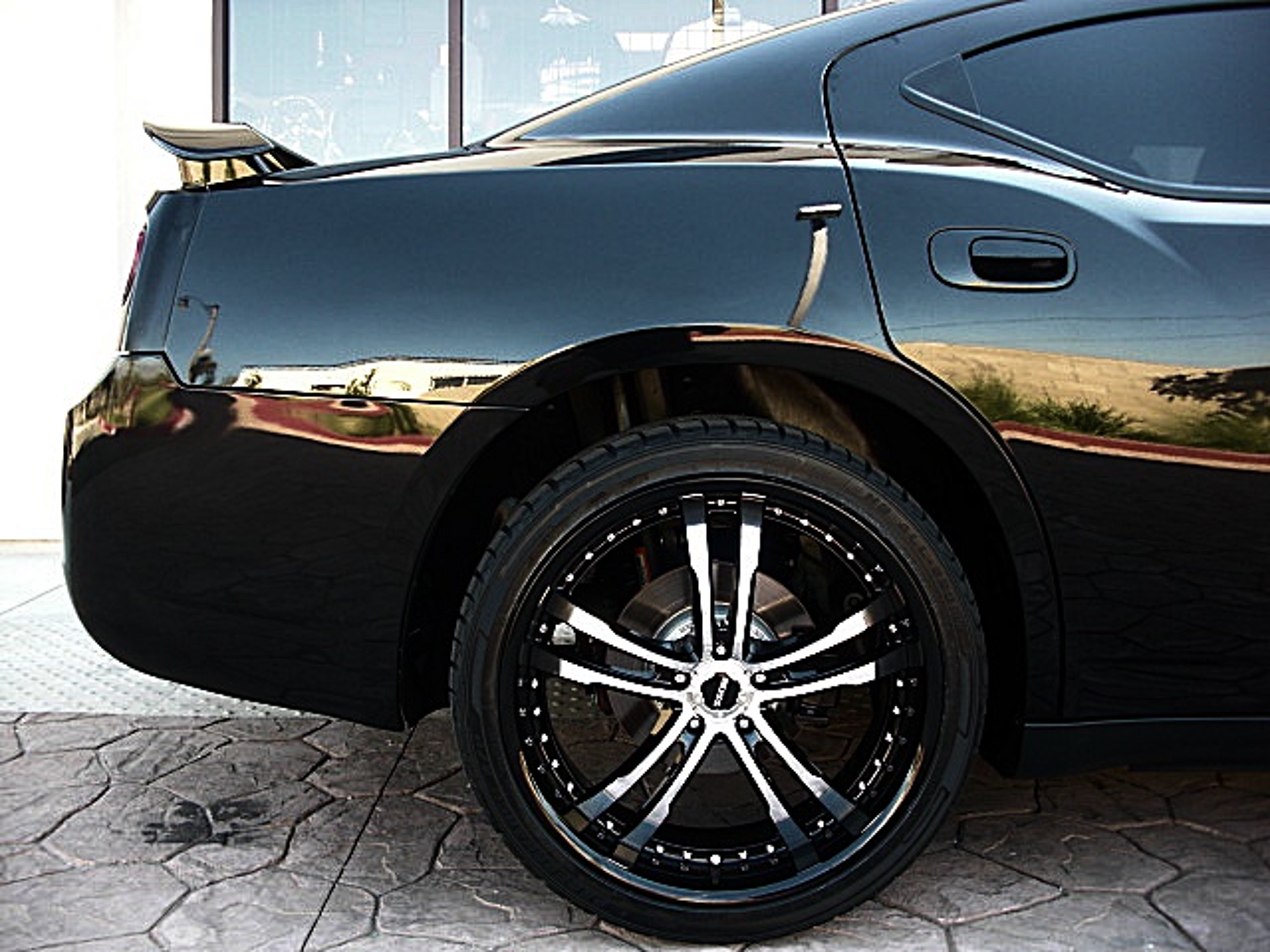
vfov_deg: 39.7
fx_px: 1321
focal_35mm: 36
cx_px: 635
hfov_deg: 51.4
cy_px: 476
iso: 100
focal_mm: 6.3
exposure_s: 1/80
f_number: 2.8
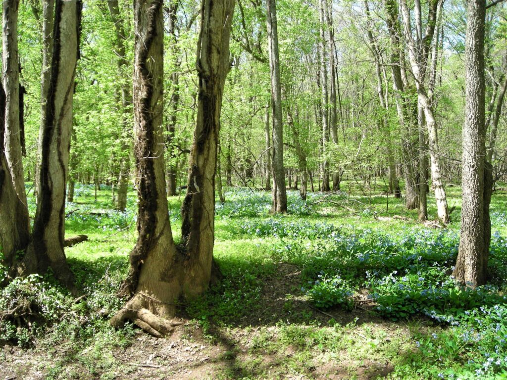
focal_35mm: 38
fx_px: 557
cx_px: 254
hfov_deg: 49.0
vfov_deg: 37.7
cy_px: 190
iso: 50
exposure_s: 1/132
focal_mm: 6.3
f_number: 3.2
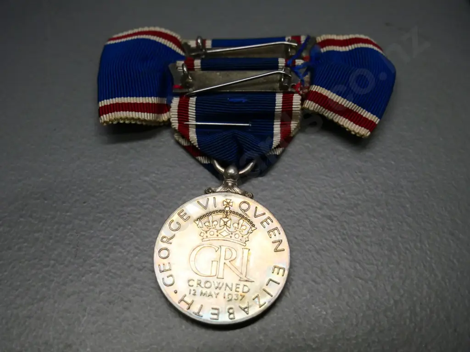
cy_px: 176
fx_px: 625
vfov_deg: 31.5
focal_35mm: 46
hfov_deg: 41.2
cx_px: 235
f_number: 4.3
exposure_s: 1/1000
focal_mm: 23
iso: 3200
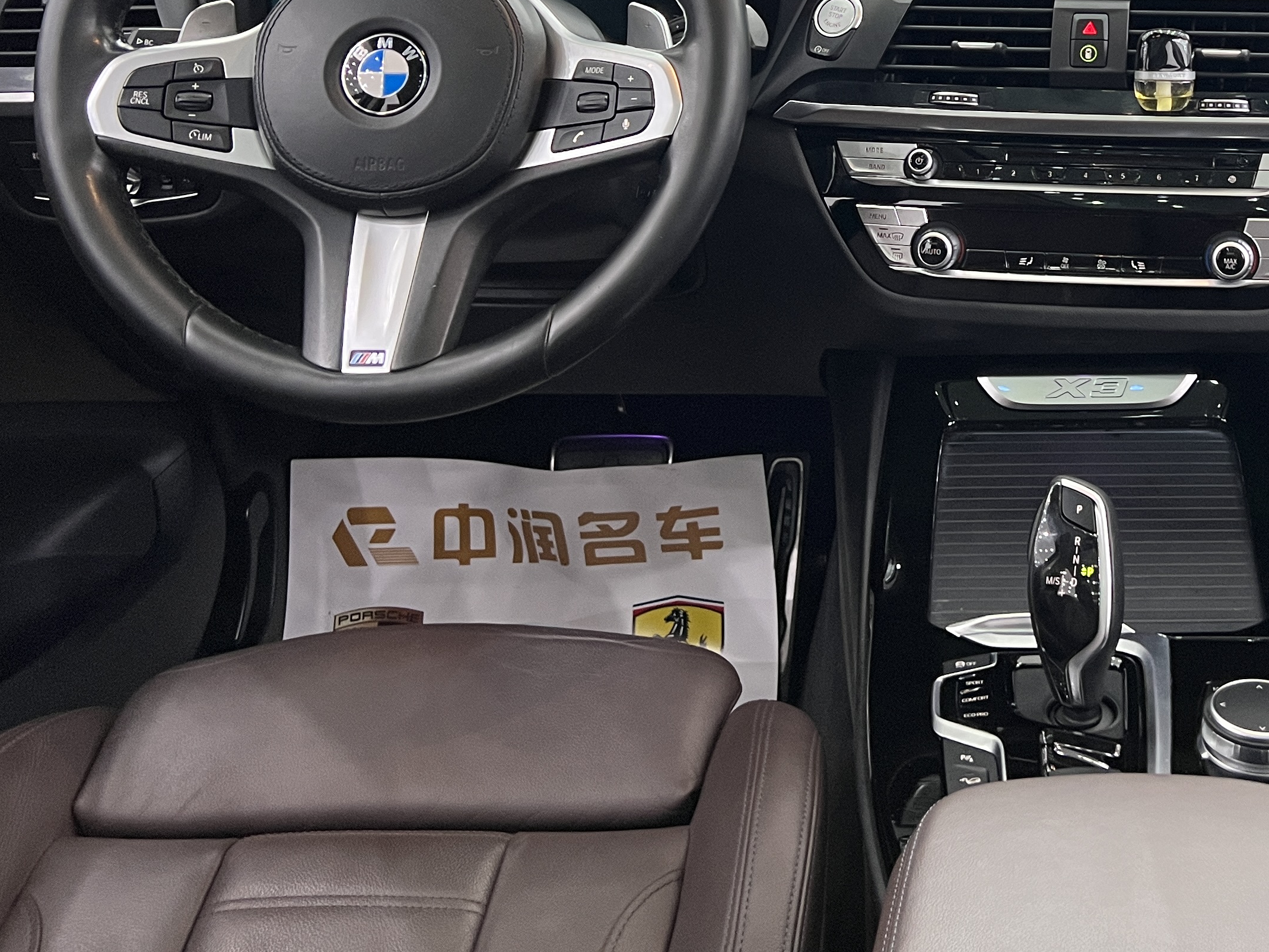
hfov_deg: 37.1
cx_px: 1070
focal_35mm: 49
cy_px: 65
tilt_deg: -16.3
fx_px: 1797
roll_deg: +0.2
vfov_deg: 28.4
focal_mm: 5.7
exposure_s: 1/49
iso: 160
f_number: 1.5
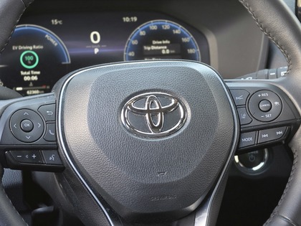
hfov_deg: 17.1
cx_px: 150
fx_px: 1000
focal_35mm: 115
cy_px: 113
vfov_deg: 12.9
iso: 400
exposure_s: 1/120
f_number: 2.9
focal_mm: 18.6
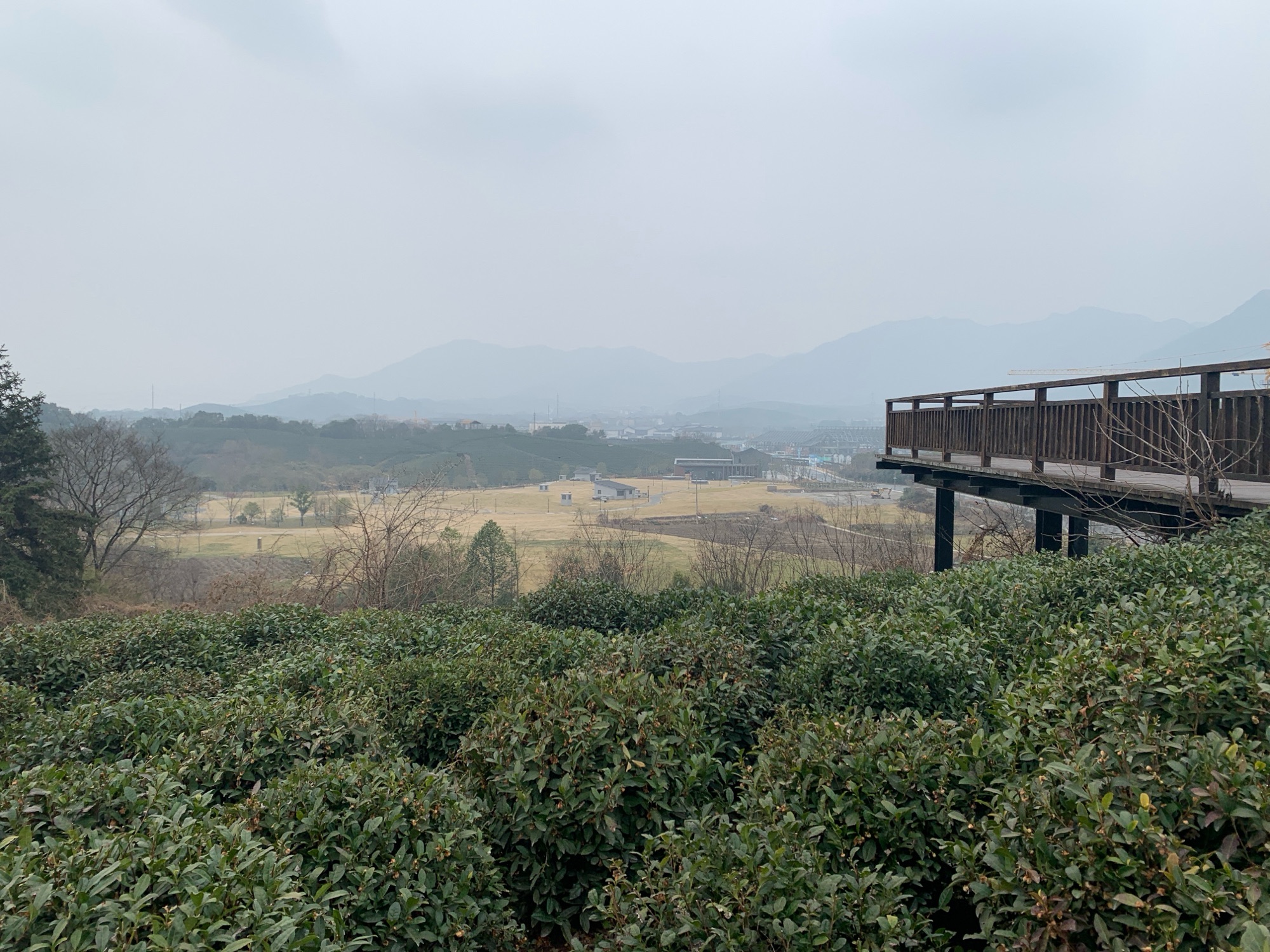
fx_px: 954
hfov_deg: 67.3
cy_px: 476
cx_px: 635
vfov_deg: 53.1
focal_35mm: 26
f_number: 1.8
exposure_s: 1/936
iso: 25
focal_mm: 4.25
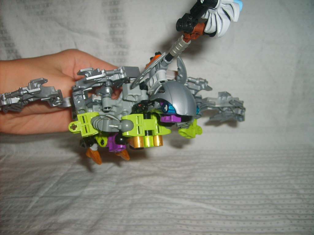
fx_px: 317
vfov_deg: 40.7
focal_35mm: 35
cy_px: 118
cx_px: 157
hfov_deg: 52.6
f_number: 2.8
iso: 100
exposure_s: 1/45
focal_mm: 5.8
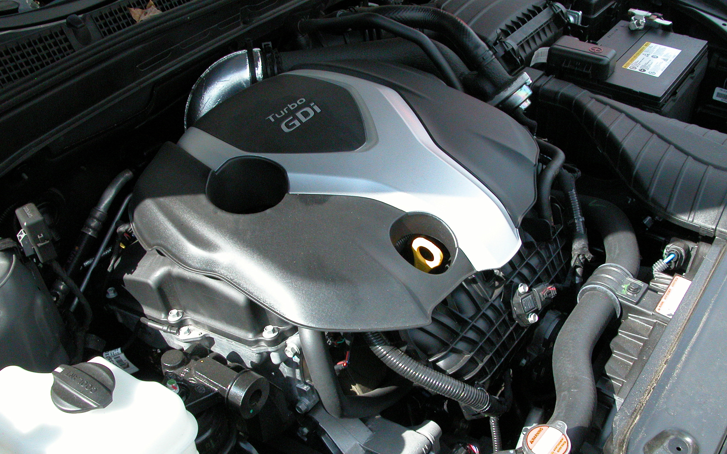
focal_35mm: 37
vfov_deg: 34.3
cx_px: 366
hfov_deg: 52.8
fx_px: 733
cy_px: 272
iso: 400
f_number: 7.1
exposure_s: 1/354
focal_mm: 8.9
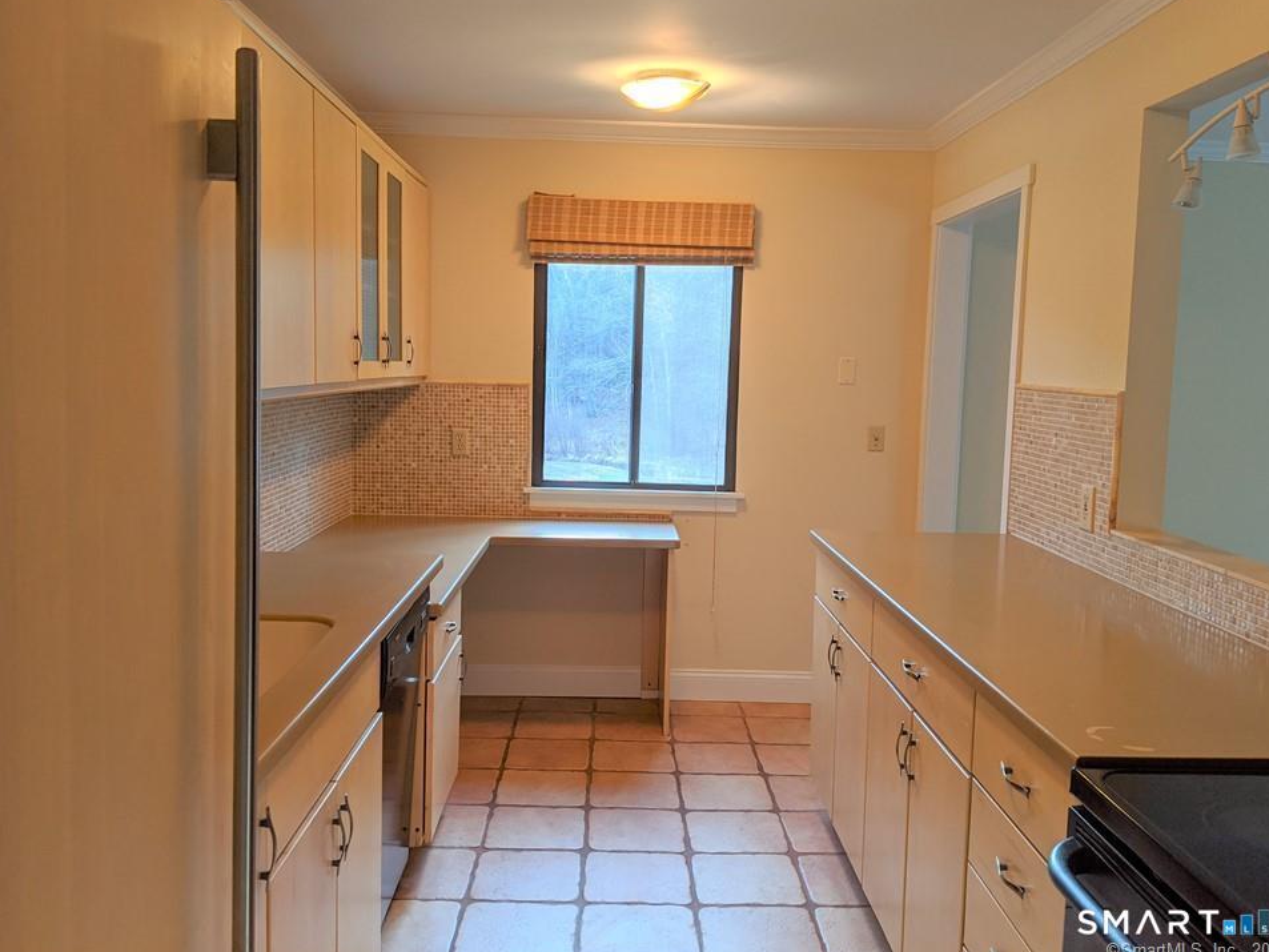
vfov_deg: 48.2
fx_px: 1063
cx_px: 617
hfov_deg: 61.6
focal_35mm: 29
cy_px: 451
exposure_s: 1/120
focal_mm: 4.44
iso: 68
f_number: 1.8
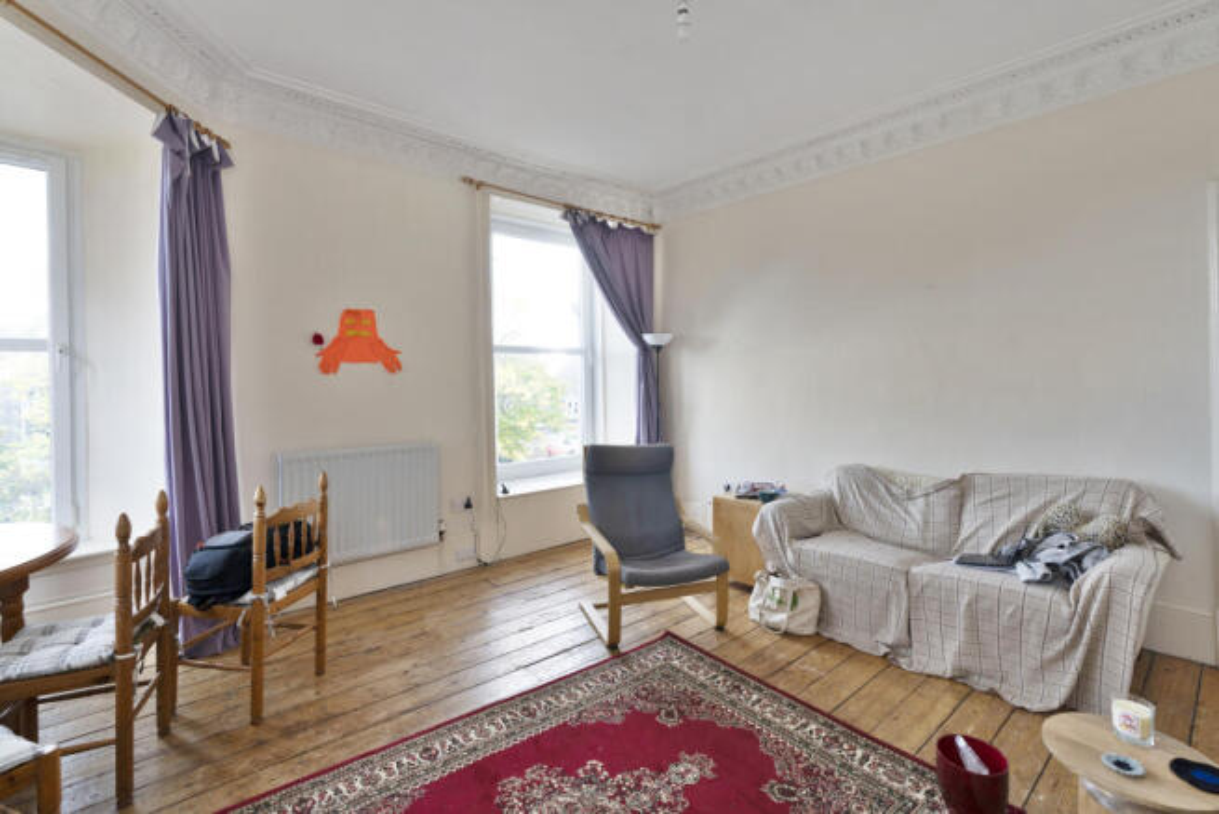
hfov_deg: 96.7
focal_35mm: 16
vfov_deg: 73.8
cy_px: 407
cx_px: 610
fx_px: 542
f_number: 5.6
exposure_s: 1/10
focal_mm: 16
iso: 200
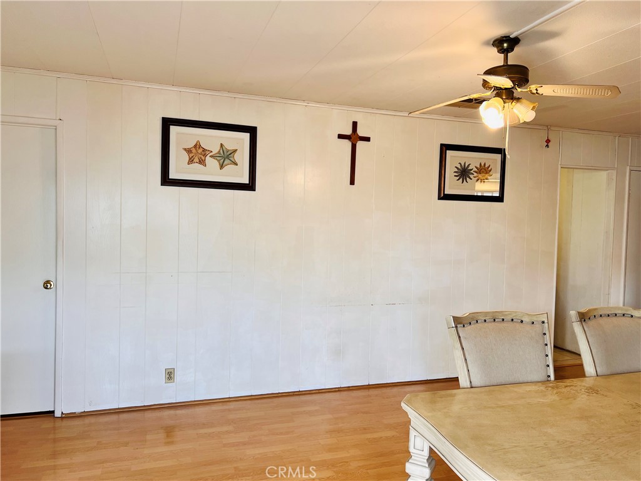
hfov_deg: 67.3
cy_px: 240
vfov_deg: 53.1
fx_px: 481
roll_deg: -0.5
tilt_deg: -3.4
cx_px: 320
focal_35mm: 26
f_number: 1.5
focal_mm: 5.7
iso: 80
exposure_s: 1/120
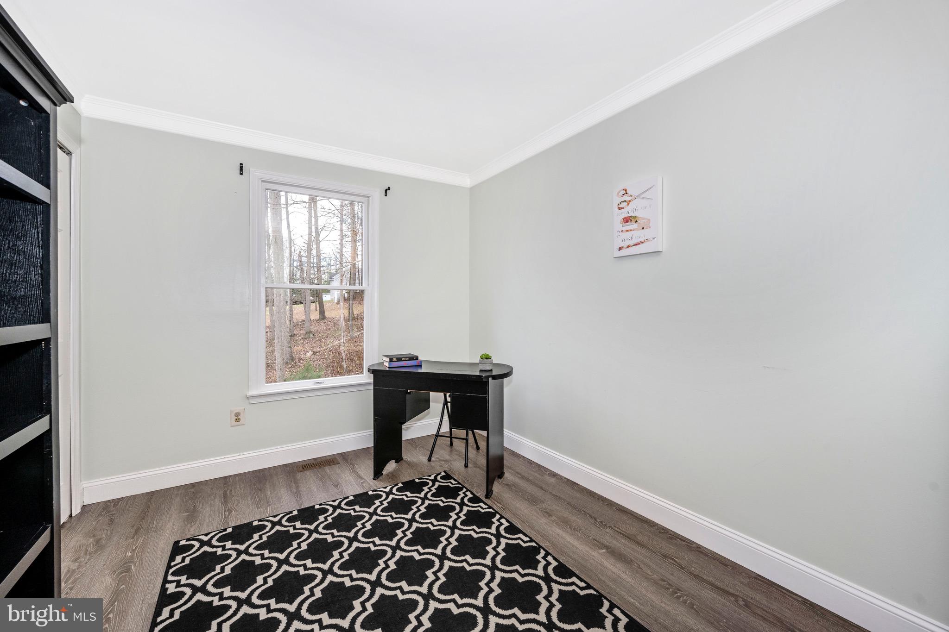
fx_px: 369
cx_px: 474
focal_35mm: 14
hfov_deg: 104.3
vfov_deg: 81.2
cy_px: 316
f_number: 8
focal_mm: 14
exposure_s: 1/60
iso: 250
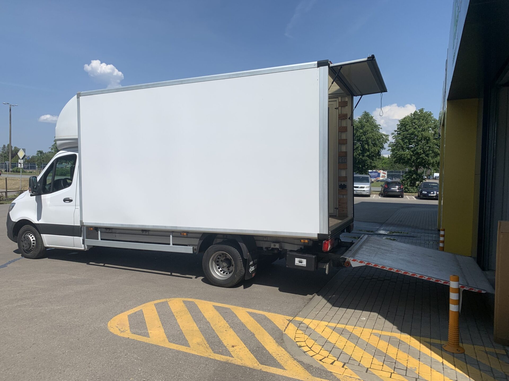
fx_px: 382
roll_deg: -2.0
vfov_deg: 53.1
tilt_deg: -2.7
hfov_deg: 67.3
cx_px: 254
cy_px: 190
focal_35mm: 26
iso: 25
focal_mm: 4.25
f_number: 1.8
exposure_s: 1/4274
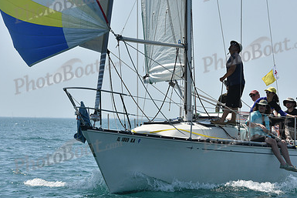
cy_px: 104
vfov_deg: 5.7
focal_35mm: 241
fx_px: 1989
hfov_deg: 8.5
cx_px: 163
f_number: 8
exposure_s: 1/1250
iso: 250
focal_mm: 160
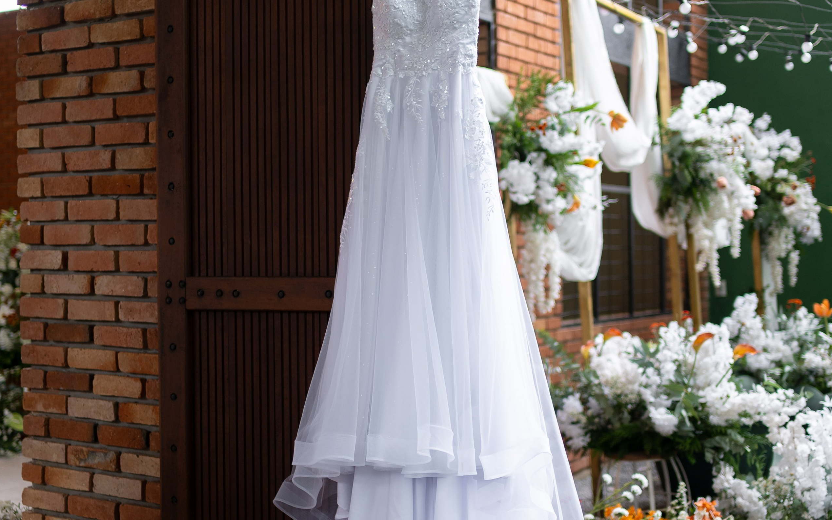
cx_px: 417
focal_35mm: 54
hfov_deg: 37.5
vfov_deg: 24.0
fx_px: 1224
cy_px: 252
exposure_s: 1/500
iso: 200
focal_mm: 35
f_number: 1.4
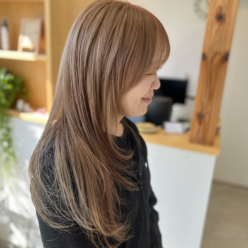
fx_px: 251
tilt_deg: -18.0
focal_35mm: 31
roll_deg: -3.9
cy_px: 124
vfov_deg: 52.5
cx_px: 121
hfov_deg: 52.5
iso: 50
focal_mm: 5.7
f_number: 1.5
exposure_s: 1/173
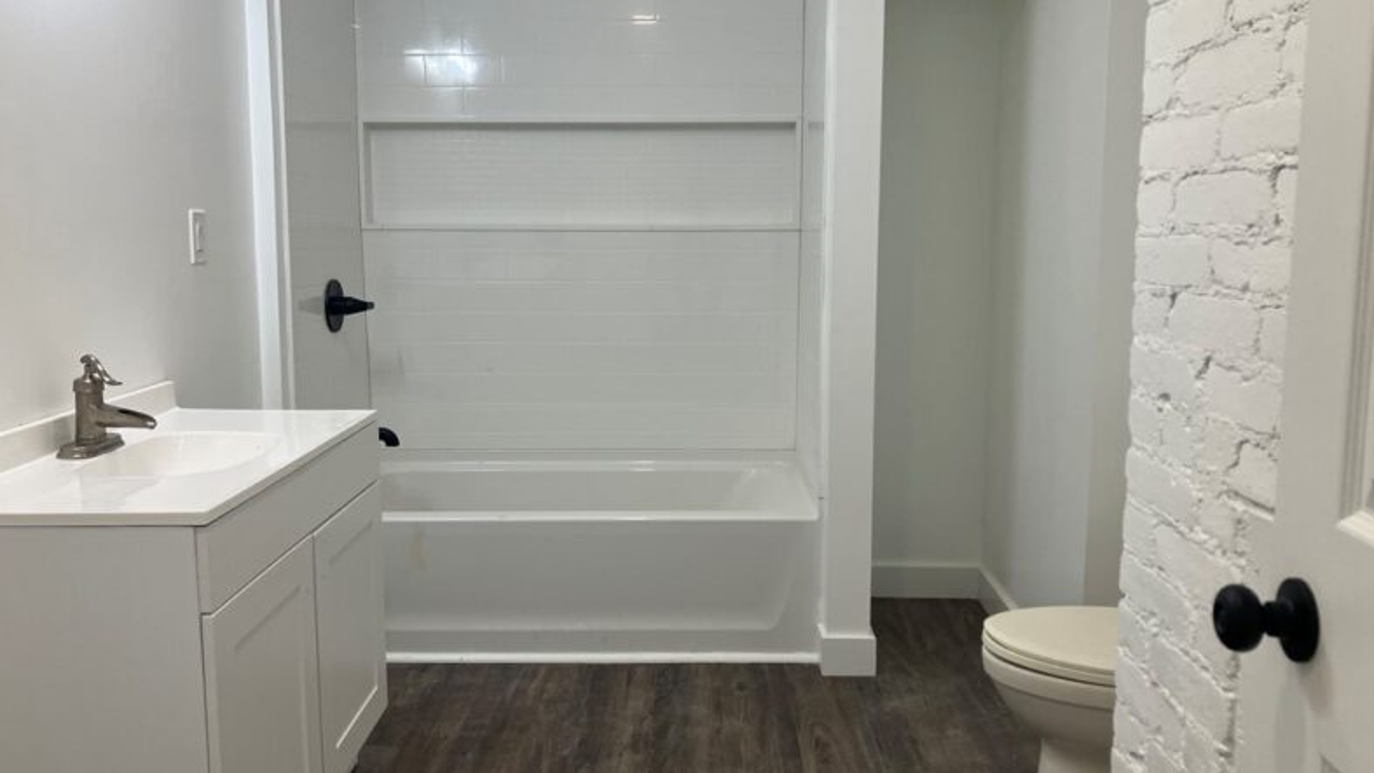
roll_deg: -0.1
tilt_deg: -6.9
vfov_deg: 37.8
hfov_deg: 62.6
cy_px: 382
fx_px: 1130
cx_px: 684
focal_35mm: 31
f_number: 1.8
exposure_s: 1/120
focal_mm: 3.99
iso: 50
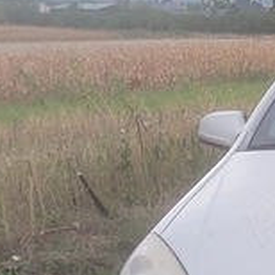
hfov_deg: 12.9
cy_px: 205
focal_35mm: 124
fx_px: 1115
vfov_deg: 14.0
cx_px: 482
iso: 25
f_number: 1.8
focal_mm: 4
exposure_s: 1/100
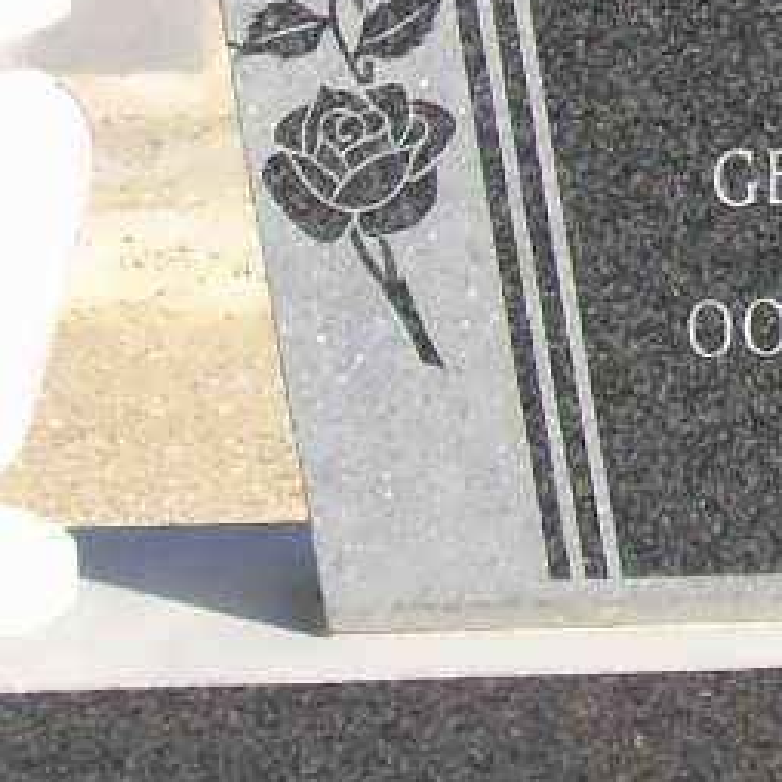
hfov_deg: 7.2
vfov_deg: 7.4
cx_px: 1598
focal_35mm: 234
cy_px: -43
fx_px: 5981
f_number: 3.4
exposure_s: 1/693
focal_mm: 9.4
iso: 80
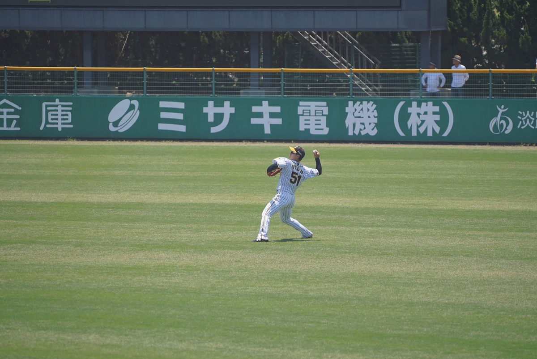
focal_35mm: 300
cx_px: 268
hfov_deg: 6.9
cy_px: 180
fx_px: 4478
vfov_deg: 4.6
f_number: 4
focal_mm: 200
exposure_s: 1/800
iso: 100
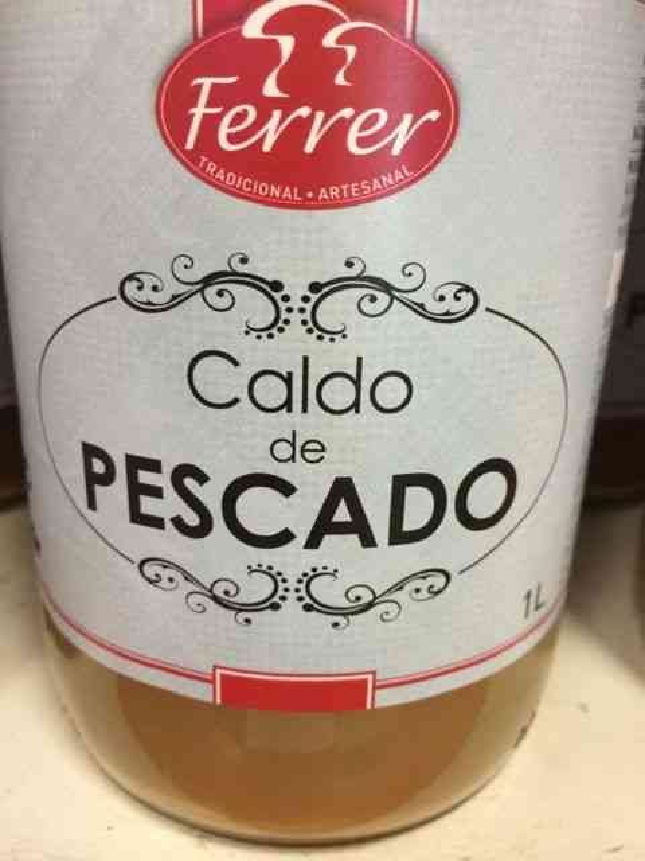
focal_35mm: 29
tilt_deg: -26.8
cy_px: 430
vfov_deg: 61.7
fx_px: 720
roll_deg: -2.4
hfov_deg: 48.2
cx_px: 322
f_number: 2.2
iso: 125
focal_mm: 4.15
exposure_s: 1/30
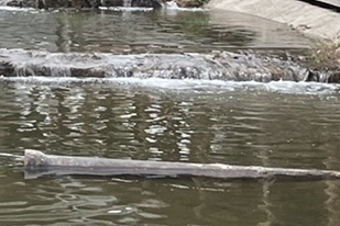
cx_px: -229
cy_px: -140
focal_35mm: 175
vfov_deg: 7.7
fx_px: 1653
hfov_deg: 11.1
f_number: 1.6
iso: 50
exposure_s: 1/1776
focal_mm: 5.1
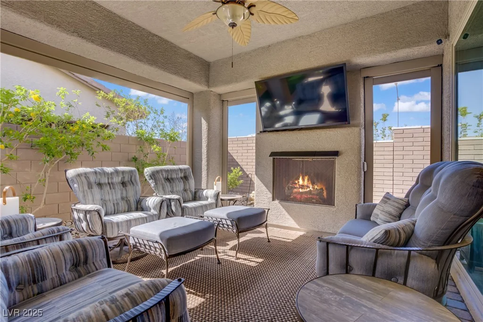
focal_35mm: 17
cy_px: 161
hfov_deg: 93.3
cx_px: 242
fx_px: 228
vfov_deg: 70.5
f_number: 7.1
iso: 100
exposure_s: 1/80
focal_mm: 17
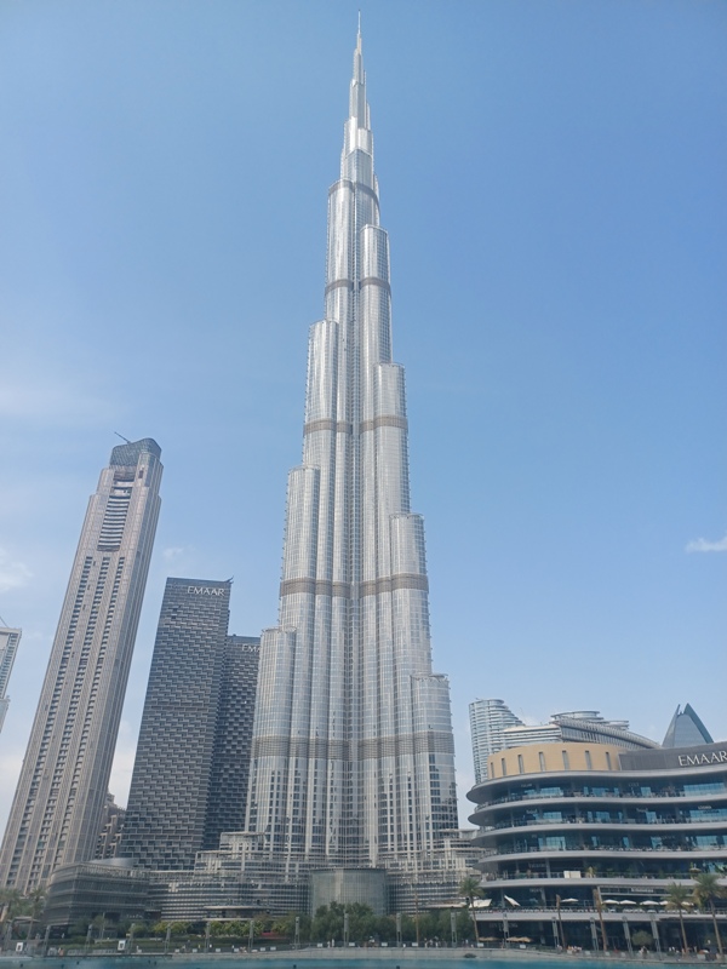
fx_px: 700
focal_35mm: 25
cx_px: 364
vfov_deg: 69.4
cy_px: 484
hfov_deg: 54.9
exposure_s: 1/340
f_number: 1.8
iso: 32
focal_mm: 4.6
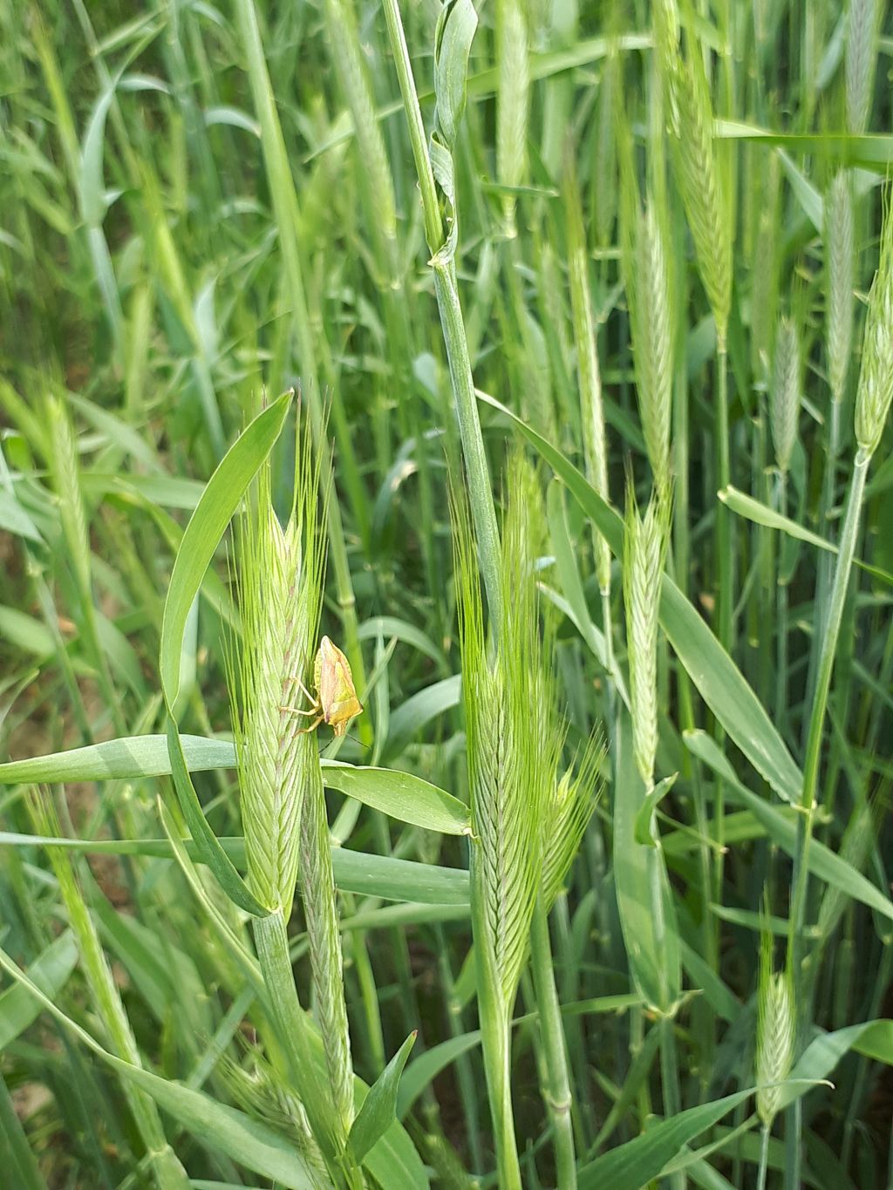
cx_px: 446
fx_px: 929
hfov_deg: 51.4
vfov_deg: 65.3
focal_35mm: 27
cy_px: 595
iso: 40
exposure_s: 1/221
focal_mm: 3.6
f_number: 1.9
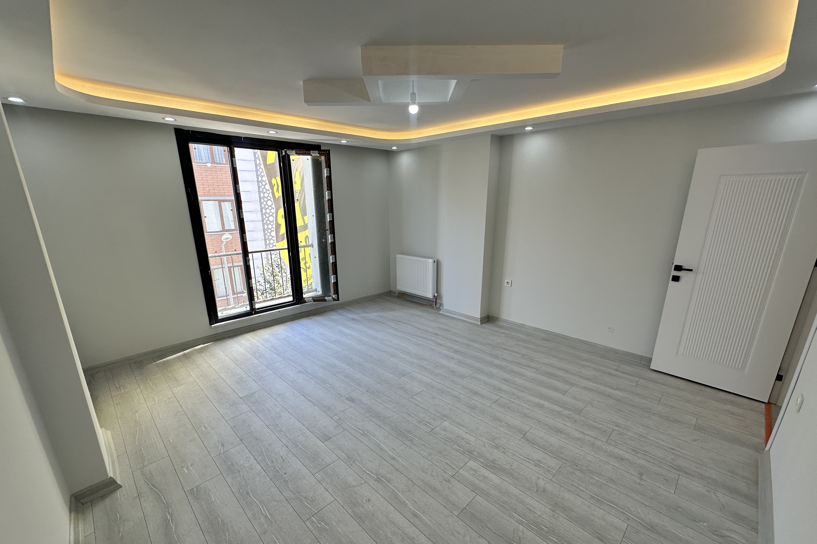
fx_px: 340
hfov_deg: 100.4
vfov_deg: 77.1
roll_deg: +0.0
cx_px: 405
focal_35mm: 15
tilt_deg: -15.8
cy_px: 296
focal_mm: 2.22
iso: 50
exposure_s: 1/100
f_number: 2.2
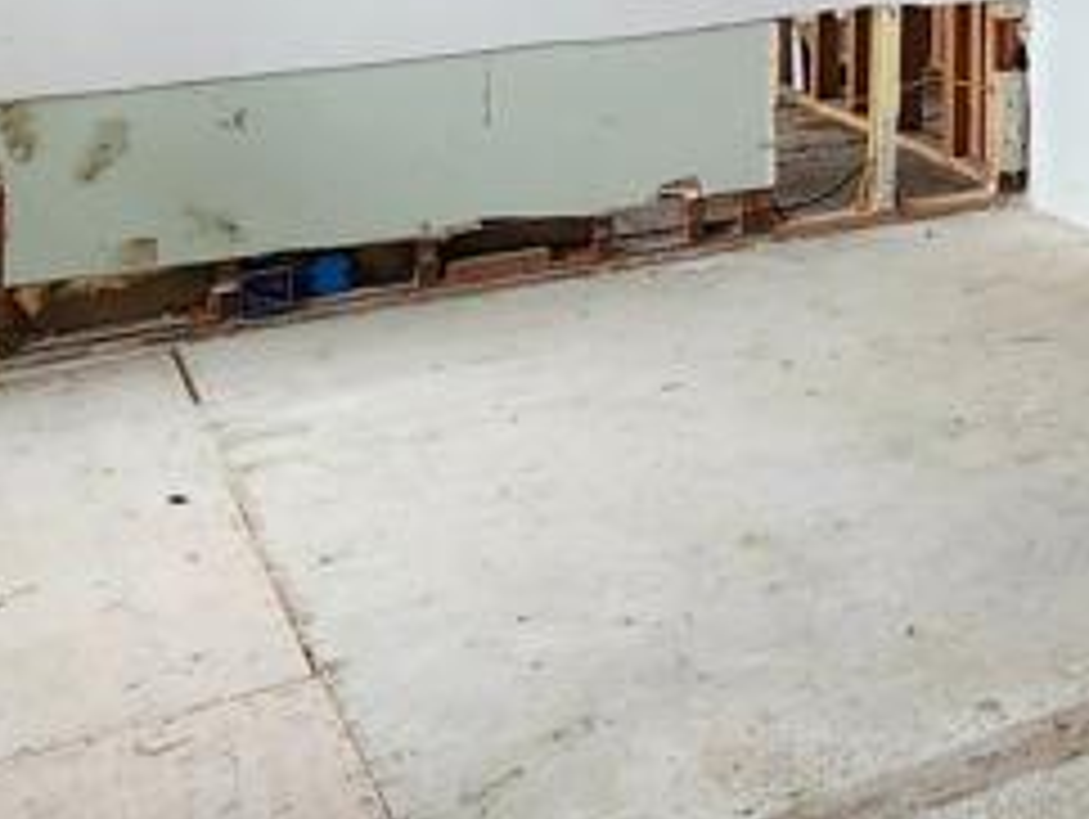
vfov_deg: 23.5
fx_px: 1732
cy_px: -252
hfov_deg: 25.9
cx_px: 1634
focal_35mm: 55
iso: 100
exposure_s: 1/120
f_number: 2.2
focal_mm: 2.2
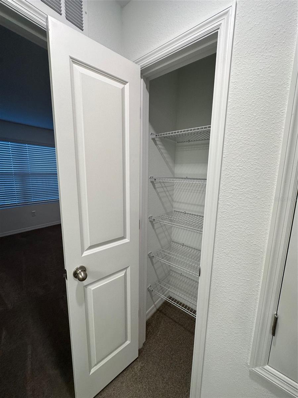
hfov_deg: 85.7
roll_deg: -1.0
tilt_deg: -9.5
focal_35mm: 14
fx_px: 161
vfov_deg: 102.1
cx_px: 149
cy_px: 199
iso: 160
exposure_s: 1/120
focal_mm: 2.22
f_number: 2.2
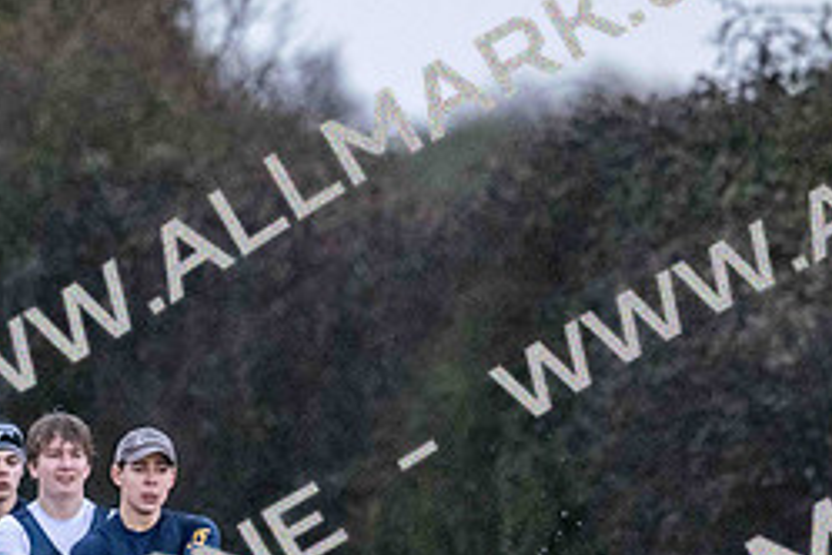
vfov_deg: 1.5
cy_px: 473
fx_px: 21561
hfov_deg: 2.2
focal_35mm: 933
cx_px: 247
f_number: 4.5
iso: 12800
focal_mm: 400
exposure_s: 1/1600
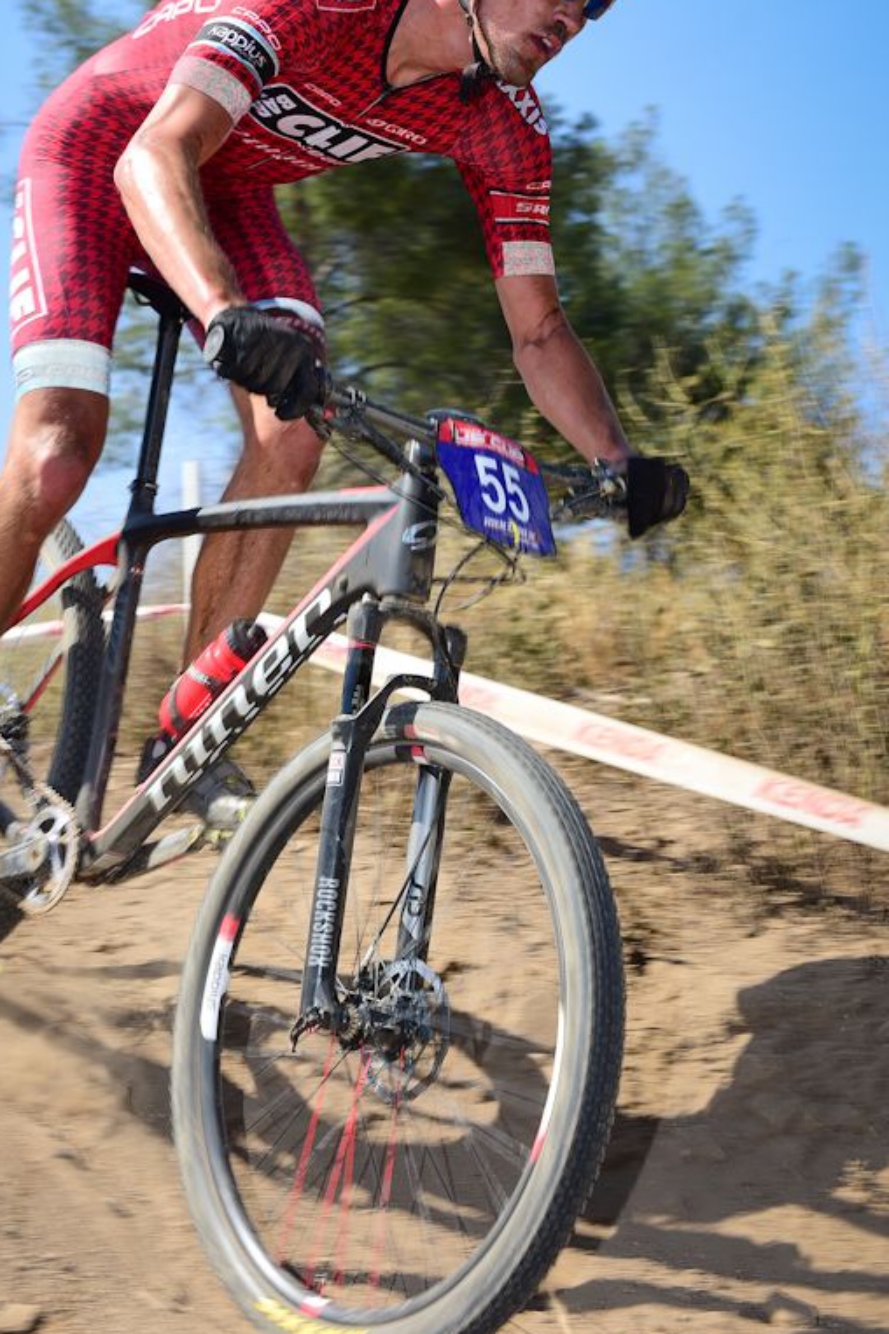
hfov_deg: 21.5
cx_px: 325
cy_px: 607
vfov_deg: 31.9
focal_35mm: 63
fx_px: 2333
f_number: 6.3
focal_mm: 48
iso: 100
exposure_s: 1/250
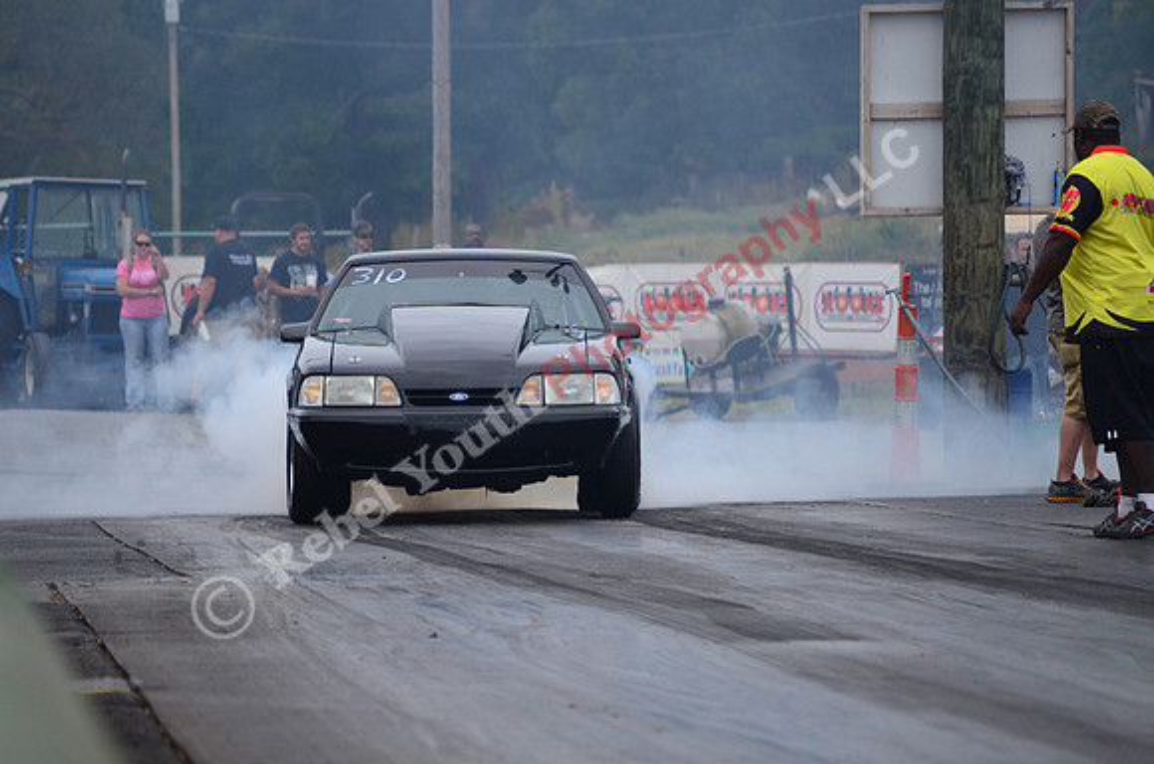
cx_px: 577
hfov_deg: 6.9
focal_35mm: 300
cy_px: 382
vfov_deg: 4.6
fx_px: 9596
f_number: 5.6
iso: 1000
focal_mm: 200
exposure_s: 1/2000
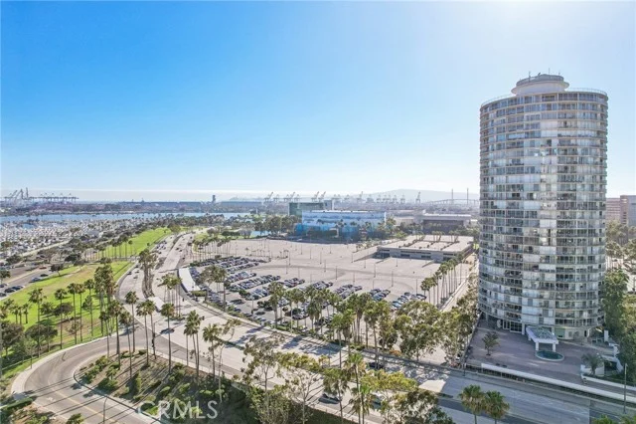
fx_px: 388
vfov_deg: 57.2
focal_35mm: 22
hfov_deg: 78.6
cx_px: 318
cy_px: 212
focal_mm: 8.4
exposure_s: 1/2000
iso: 100
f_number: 2.8
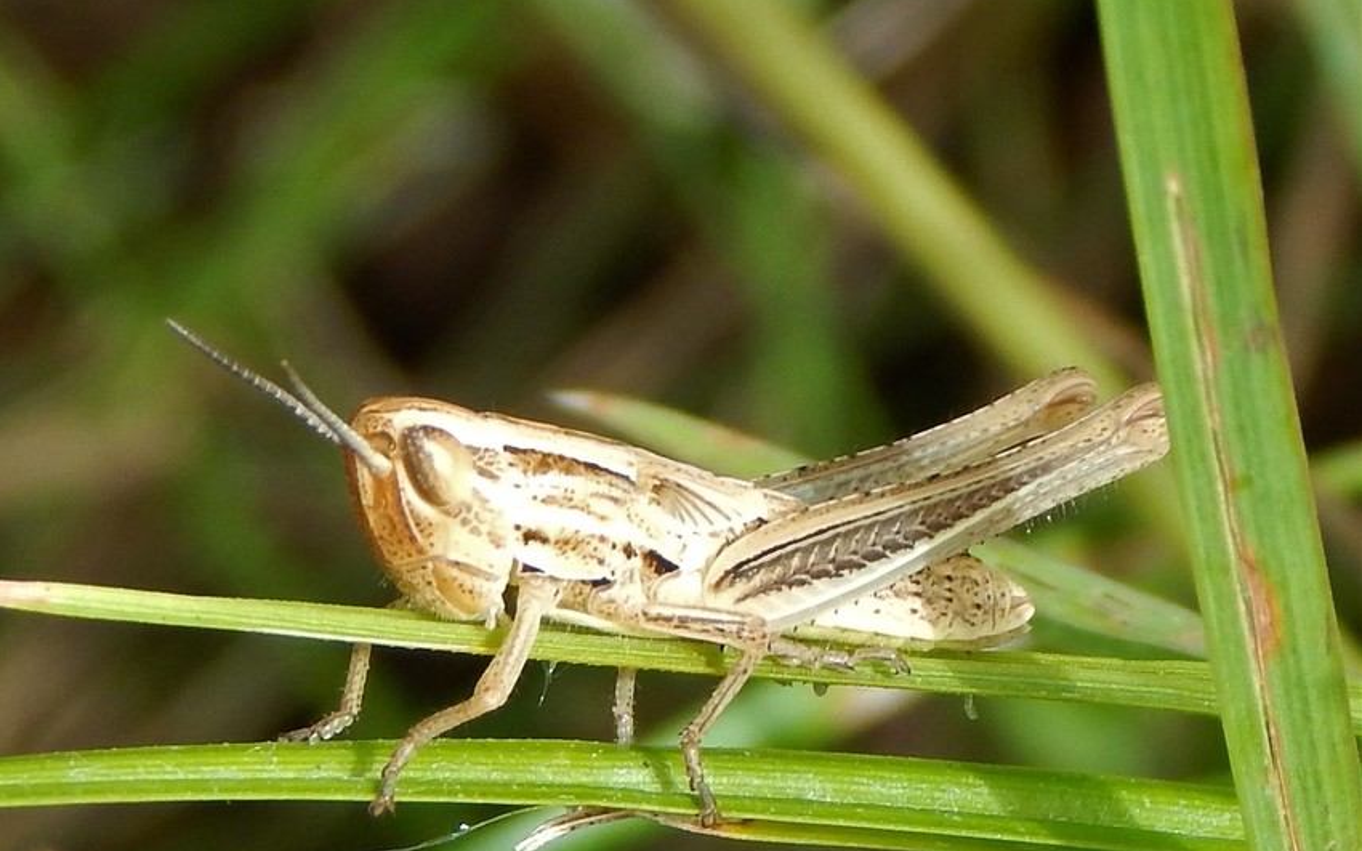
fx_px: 5567
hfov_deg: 13.9
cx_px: 682
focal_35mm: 150
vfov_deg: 8.7
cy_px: 481
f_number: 4.9
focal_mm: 25.3
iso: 125
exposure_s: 1/200
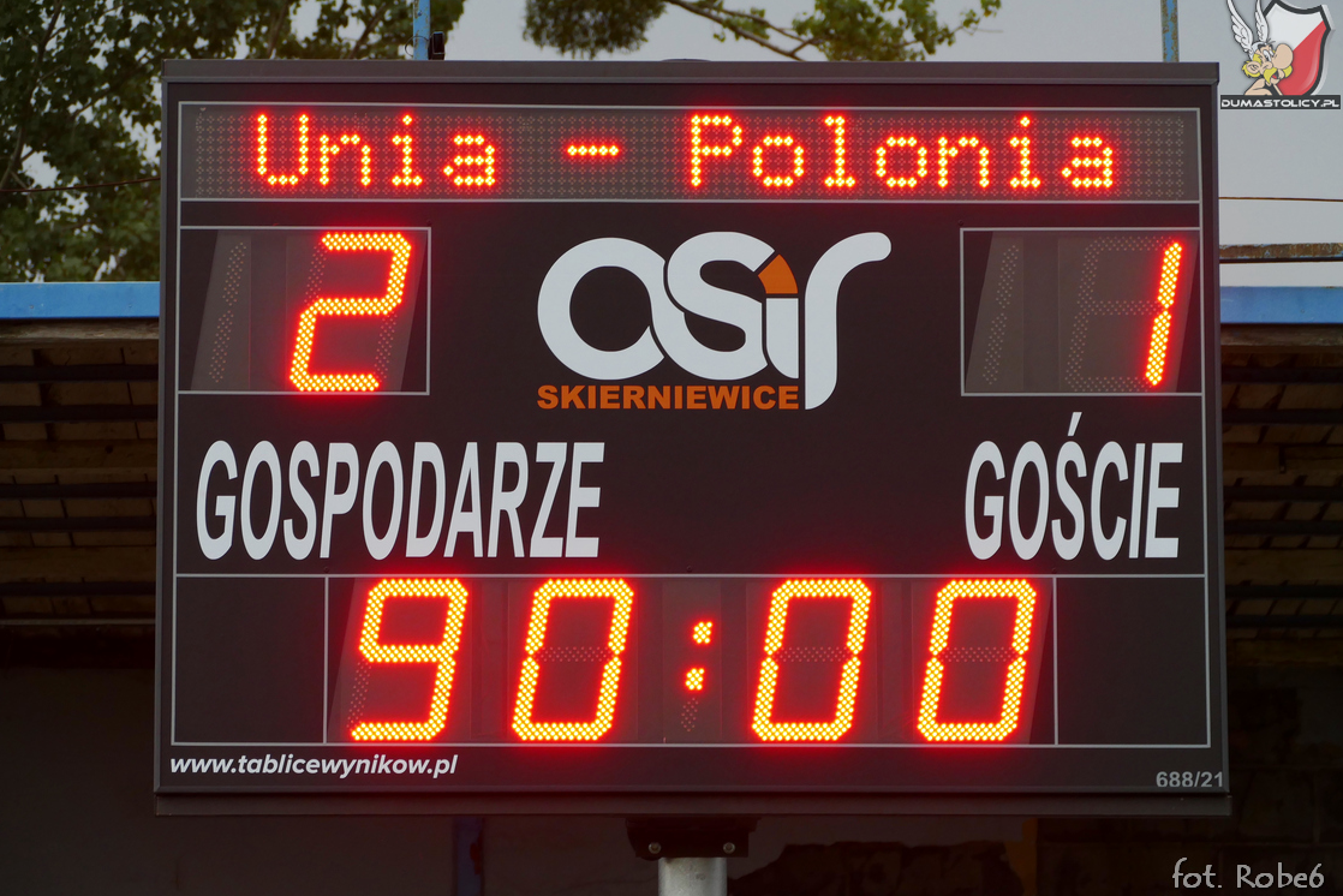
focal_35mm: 180
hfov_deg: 11.4
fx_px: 6716
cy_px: 452
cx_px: 685
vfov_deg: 7.6
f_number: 4
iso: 320
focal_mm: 63.88
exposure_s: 1/250
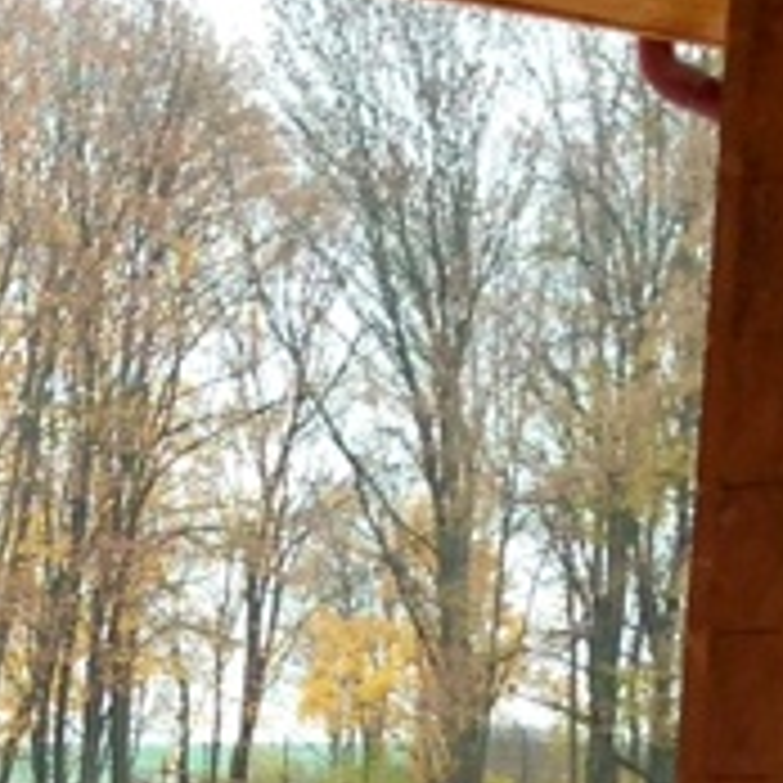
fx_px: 5502
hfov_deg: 8.1
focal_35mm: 215
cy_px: 1948
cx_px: -189
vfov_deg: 7.5
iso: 50
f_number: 2.4
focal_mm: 4.13
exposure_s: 1/120
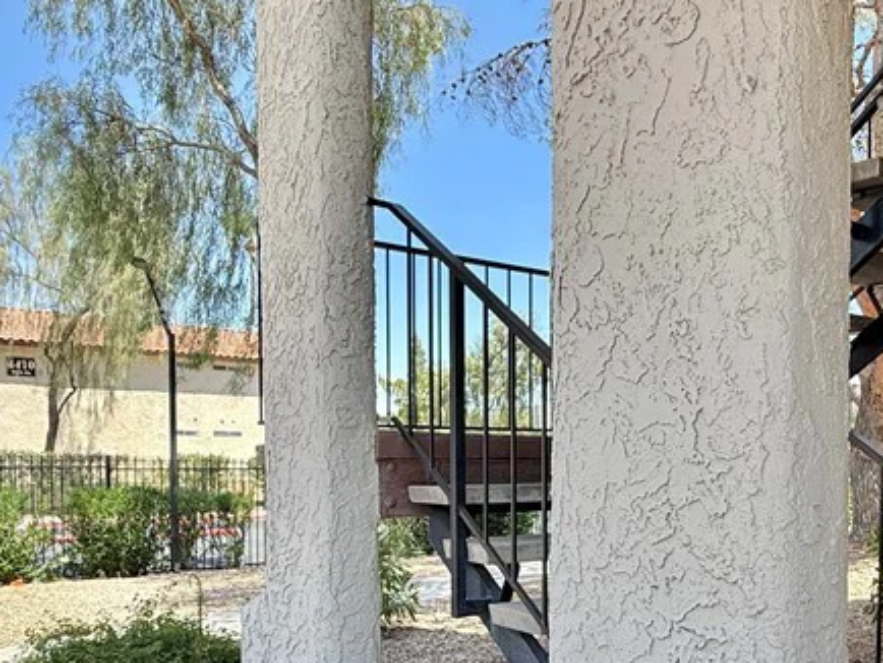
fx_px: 842
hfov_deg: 53.9
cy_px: 486
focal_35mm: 33
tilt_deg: -1.3
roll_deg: +0.7
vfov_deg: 41.9
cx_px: 608
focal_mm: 2.22
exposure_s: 1/672
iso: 50
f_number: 2.2
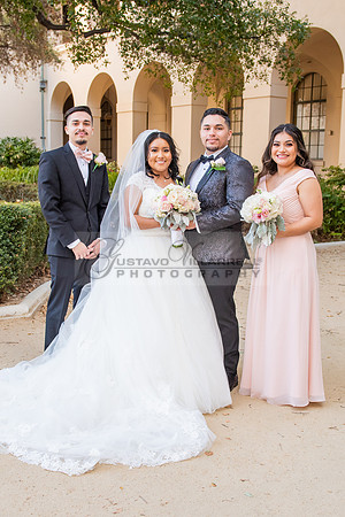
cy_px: 259
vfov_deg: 44.3
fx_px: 635
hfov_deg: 30.4
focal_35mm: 44
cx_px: 169
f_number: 4.5
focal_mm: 29
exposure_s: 1/200
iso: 640
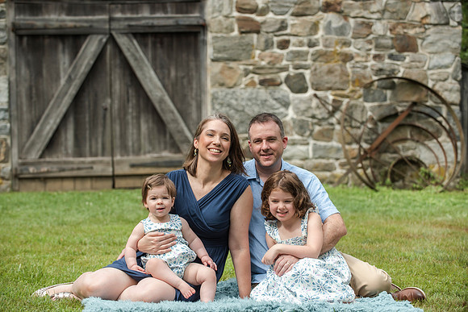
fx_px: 1318
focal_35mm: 101
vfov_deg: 13.5
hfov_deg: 20.1
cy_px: 155
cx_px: 227
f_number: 4.5
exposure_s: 1/2000
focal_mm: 98
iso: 400
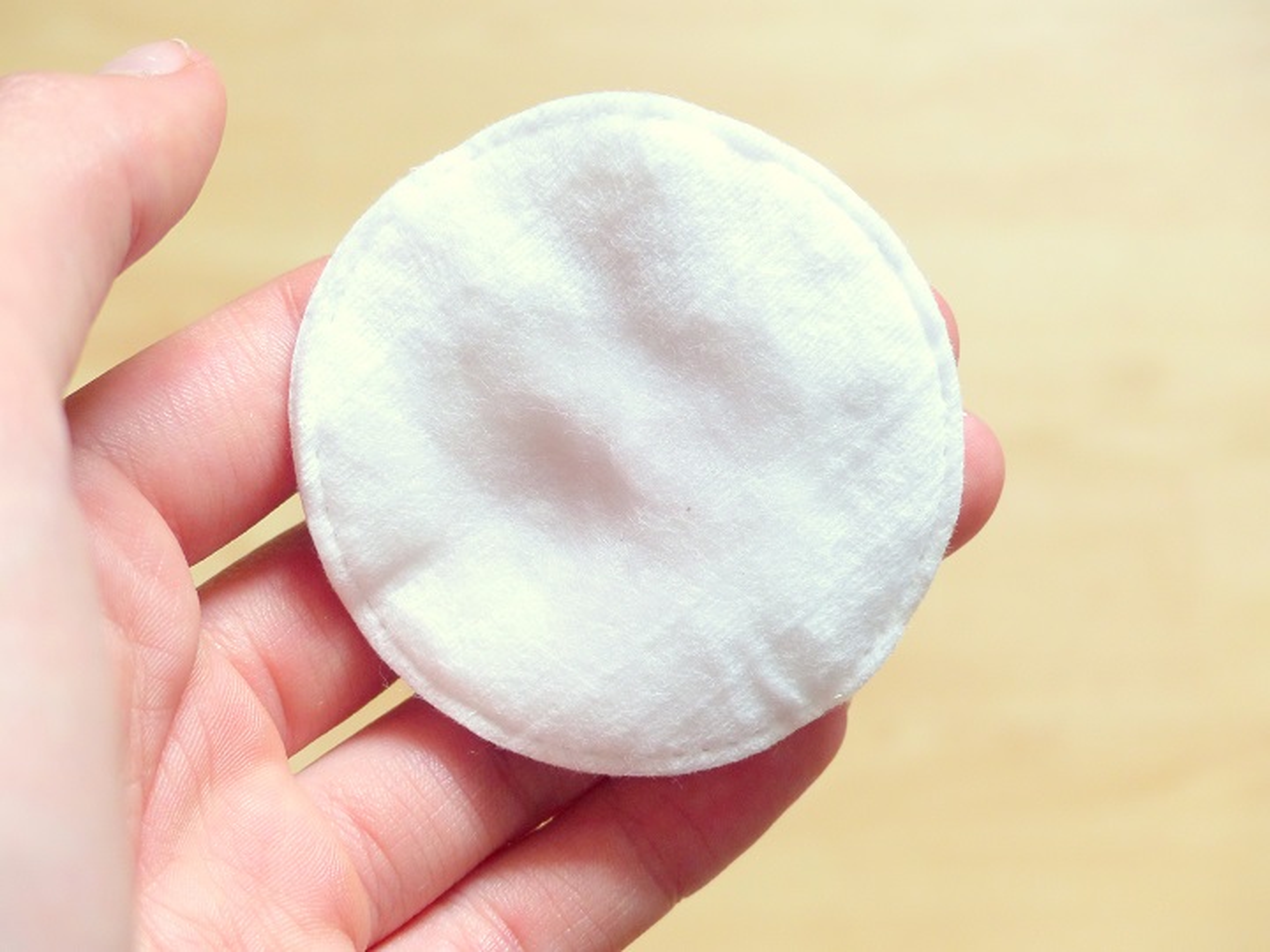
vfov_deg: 22.3
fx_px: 2421
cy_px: 476
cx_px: 635
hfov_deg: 29.4
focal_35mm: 66
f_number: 2.8
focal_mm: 11.9
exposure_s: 1/60
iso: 200
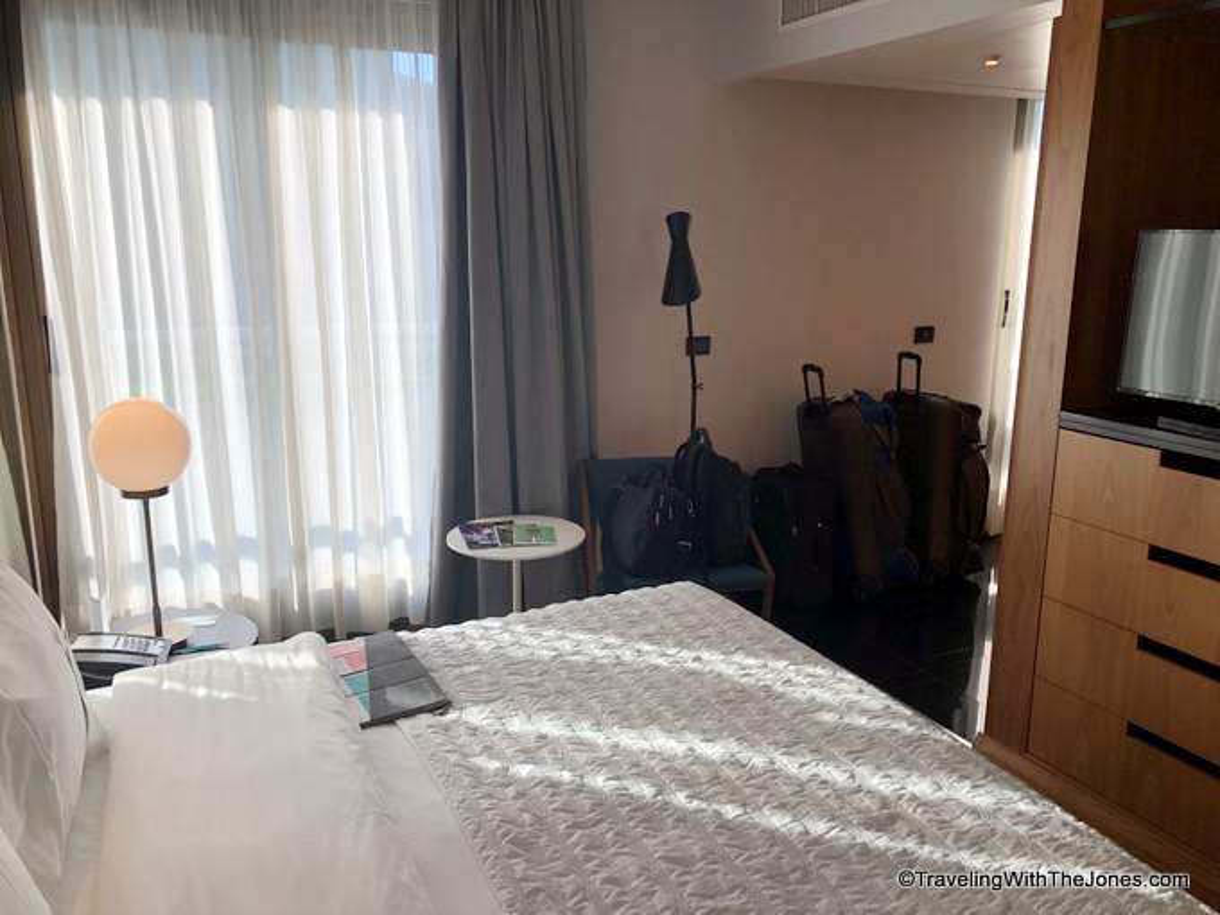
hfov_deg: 63.4
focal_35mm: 28
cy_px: 458
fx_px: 987
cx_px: 610
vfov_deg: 49.7
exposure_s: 1/426
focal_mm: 3.99
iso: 20
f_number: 1.8
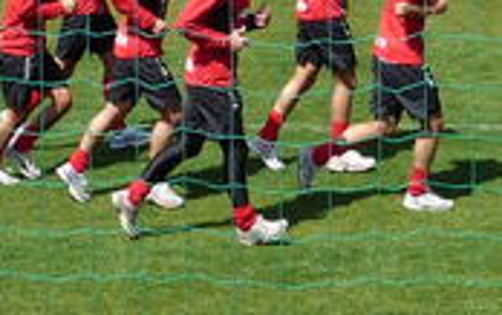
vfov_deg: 10.8
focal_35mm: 120
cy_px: -39
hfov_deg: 17.4
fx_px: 1643
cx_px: 283
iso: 100
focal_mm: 4.7
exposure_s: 1/500
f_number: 4
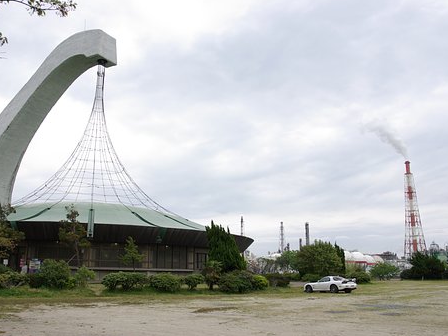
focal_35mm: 33
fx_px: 427
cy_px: 166
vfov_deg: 42.9
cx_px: 203
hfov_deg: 55.3
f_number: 5.6
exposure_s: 1/125
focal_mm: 20
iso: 100
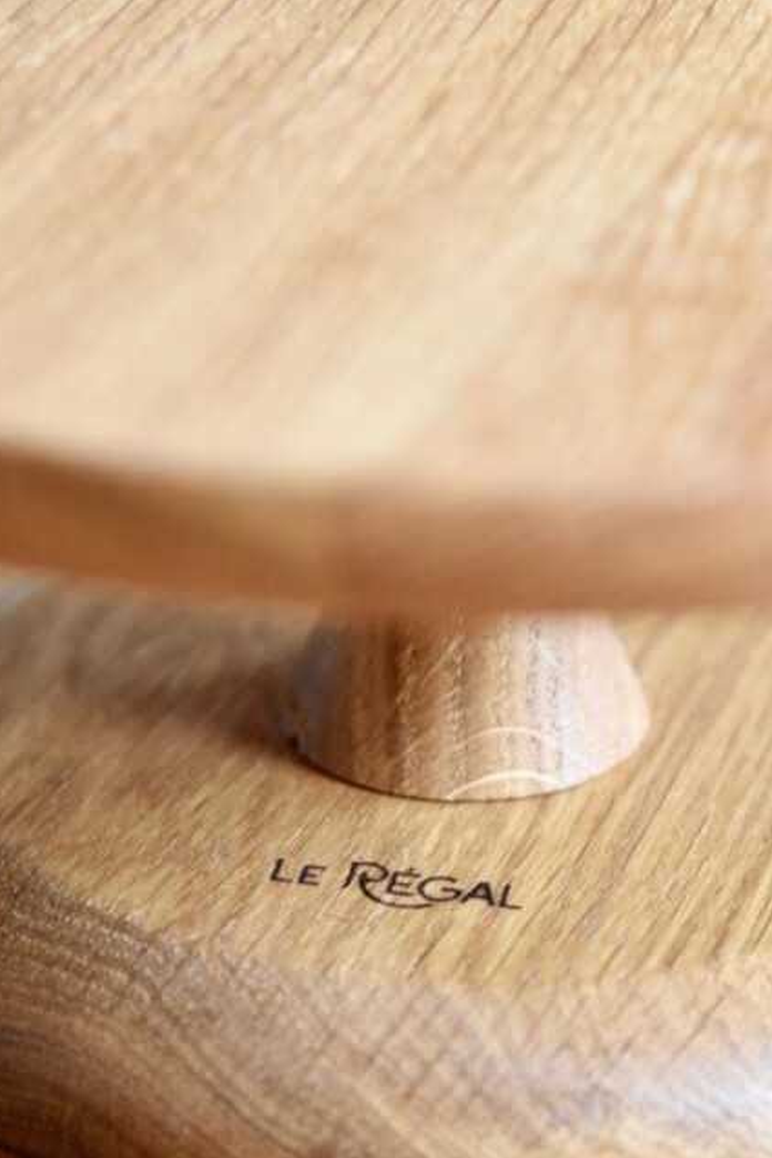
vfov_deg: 11.3
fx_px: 5822
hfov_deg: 7.6
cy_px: 808
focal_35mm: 181
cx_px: 453
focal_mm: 120
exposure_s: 1/200
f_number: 5
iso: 5000
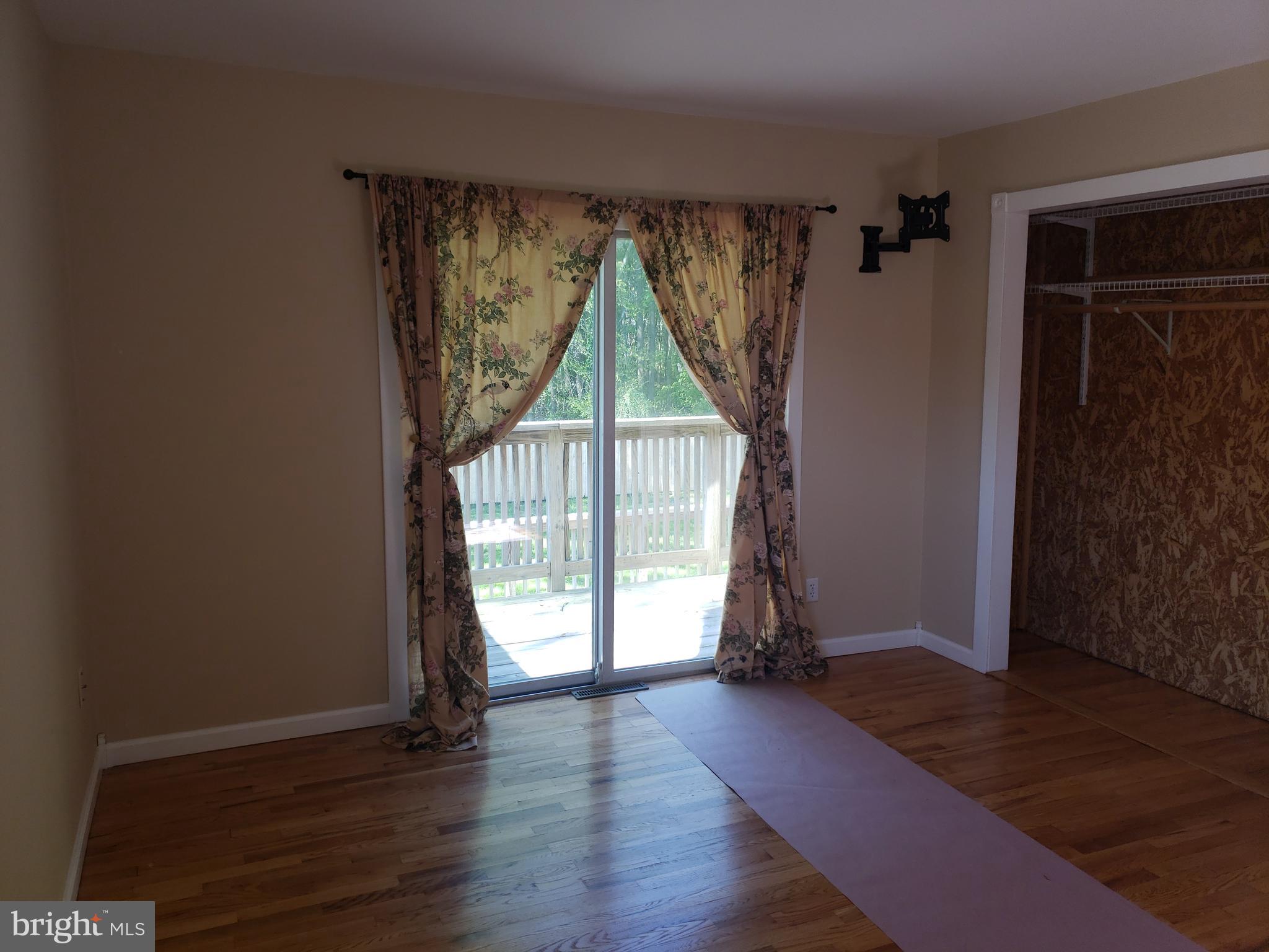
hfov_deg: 67.3
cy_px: 476
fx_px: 953
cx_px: 634
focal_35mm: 26
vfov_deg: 53.1
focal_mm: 4.3
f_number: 1.5
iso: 50
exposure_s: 1/120
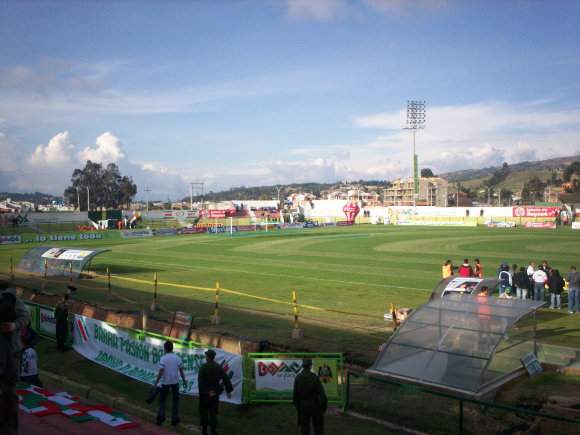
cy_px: 218
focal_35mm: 36
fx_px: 603
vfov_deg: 39.7
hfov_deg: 51.4
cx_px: 290
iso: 100
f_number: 4.5
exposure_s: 1/525
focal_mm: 6
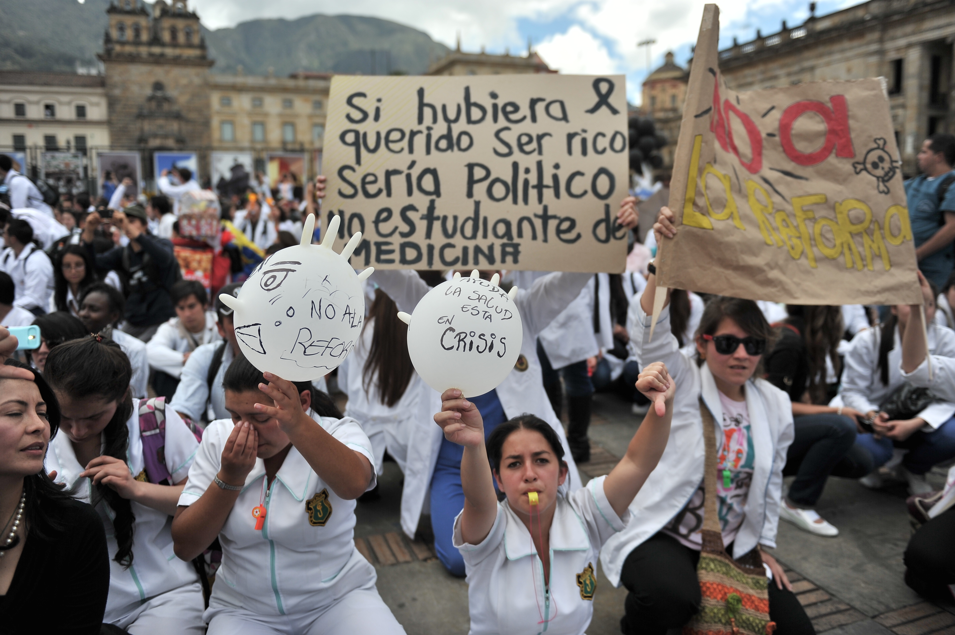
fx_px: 769
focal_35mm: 29
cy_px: 318
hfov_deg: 63.7
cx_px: 478
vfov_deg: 44.9
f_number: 2.8
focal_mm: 29
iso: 200
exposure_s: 1/4000
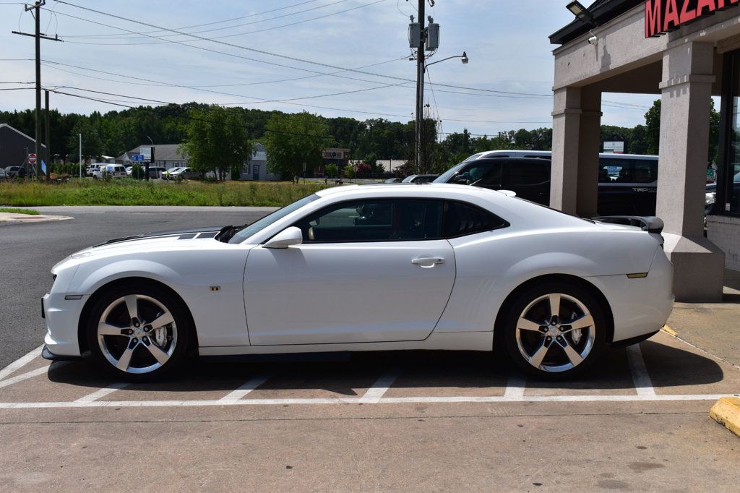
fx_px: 863
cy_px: 246
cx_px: 370
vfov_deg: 31.9
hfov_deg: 46.4
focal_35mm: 42
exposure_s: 1/500
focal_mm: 28
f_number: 11
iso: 200
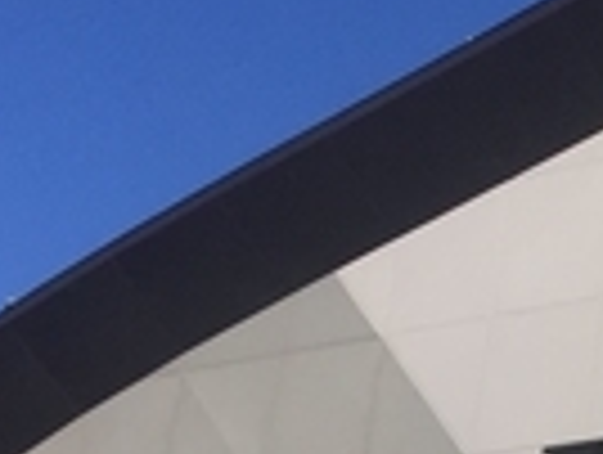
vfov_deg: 8.5
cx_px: 1498
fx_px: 3019
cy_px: 638
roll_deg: -0.8
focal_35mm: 173
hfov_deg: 9.9
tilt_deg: +17.5
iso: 32
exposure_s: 1/3300
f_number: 2.2
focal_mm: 4.15
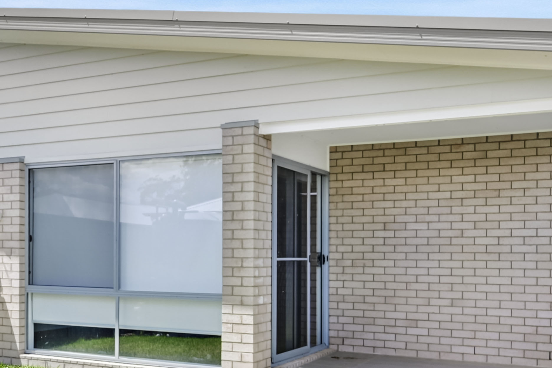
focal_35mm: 45
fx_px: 690
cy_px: 315
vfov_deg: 28.9
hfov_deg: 42.8
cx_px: 169
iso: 100
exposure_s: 1/80
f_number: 7.1
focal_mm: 14
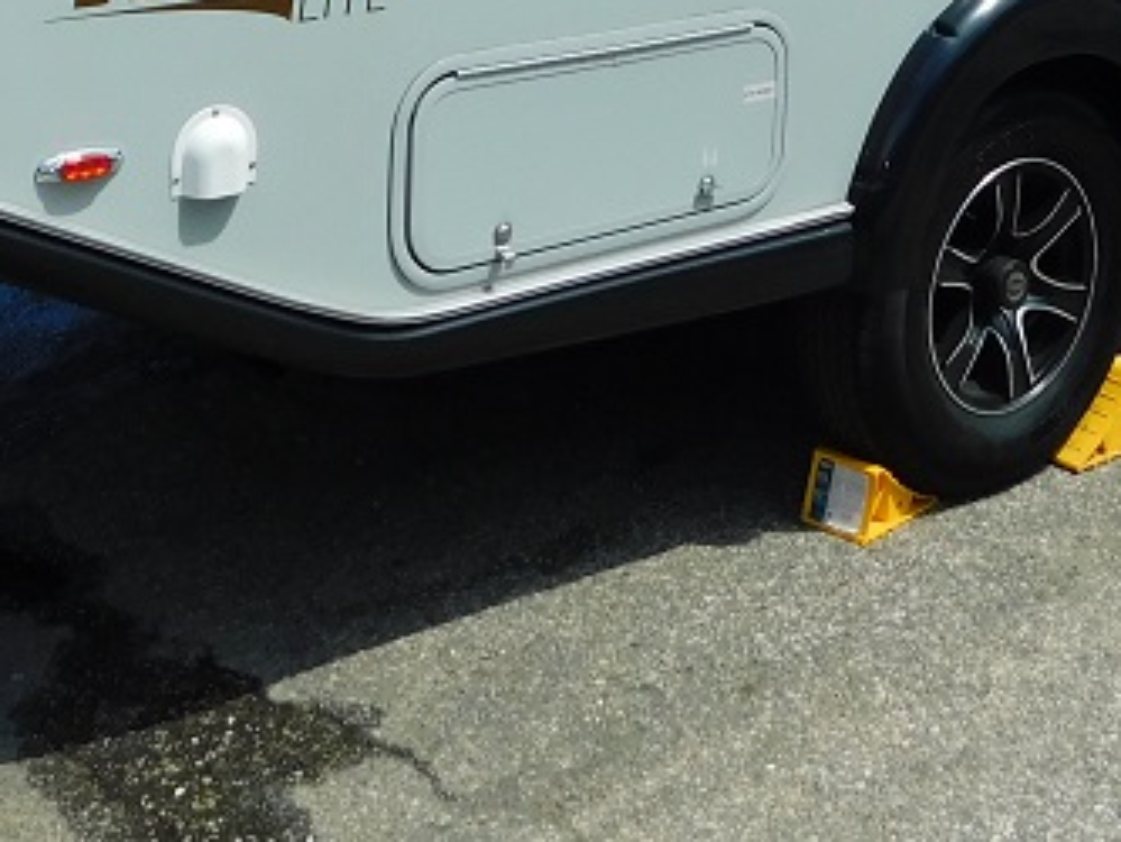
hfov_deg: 28.0
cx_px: 751
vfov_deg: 18.9
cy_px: -401
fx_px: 2235
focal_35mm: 69
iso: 125
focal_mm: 4
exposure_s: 1/400
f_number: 6
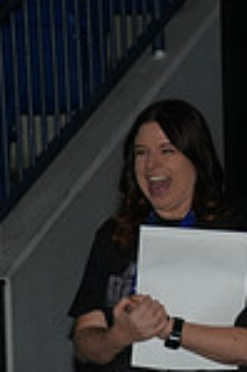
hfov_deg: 5.9
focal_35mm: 218
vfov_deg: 9.4
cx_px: 674
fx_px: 2249
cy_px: 268
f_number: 8
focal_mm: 56
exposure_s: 1/250
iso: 1250
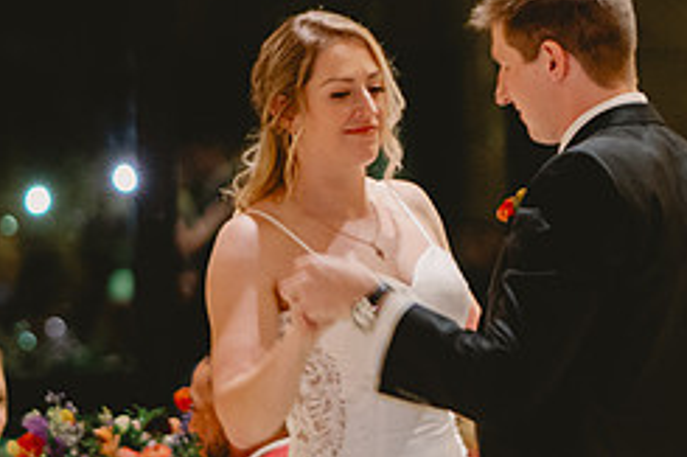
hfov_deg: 6.8
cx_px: 625
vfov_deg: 4.6
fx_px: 5740
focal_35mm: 301
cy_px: 318
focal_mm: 85
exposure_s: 1/60
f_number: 2
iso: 1000
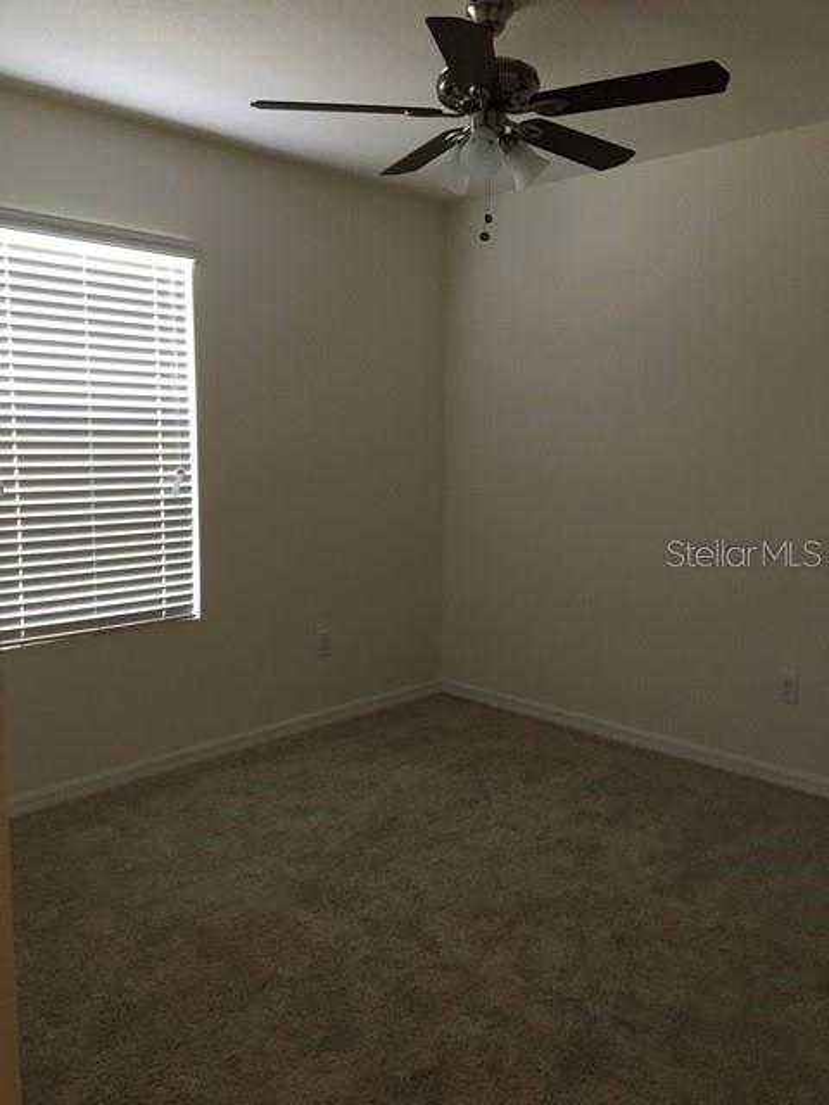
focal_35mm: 29
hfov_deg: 48.2
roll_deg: -0.7
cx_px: 414
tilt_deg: -8.4
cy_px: 552
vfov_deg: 61.7
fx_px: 926
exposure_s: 1/30
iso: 160
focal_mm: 4.15
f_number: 2.2
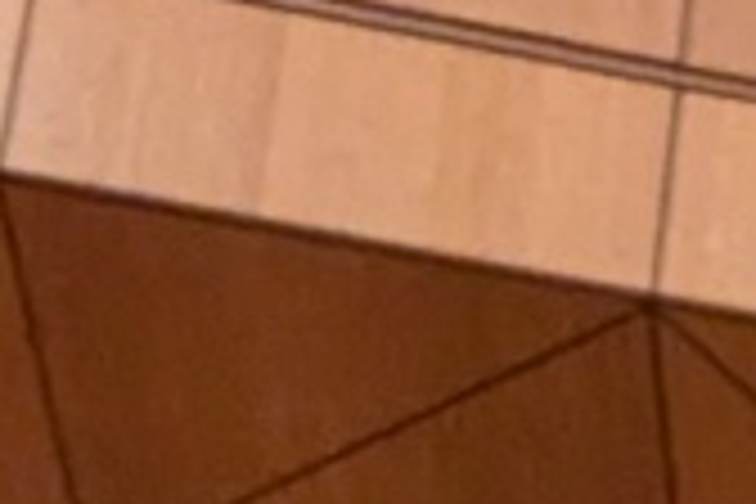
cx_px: 1179
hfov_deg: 8.2
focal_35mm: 244
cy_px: 2349
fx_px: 5124
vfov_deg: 4.8
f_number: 2
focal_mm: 2.51
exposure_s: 1/100
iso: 486
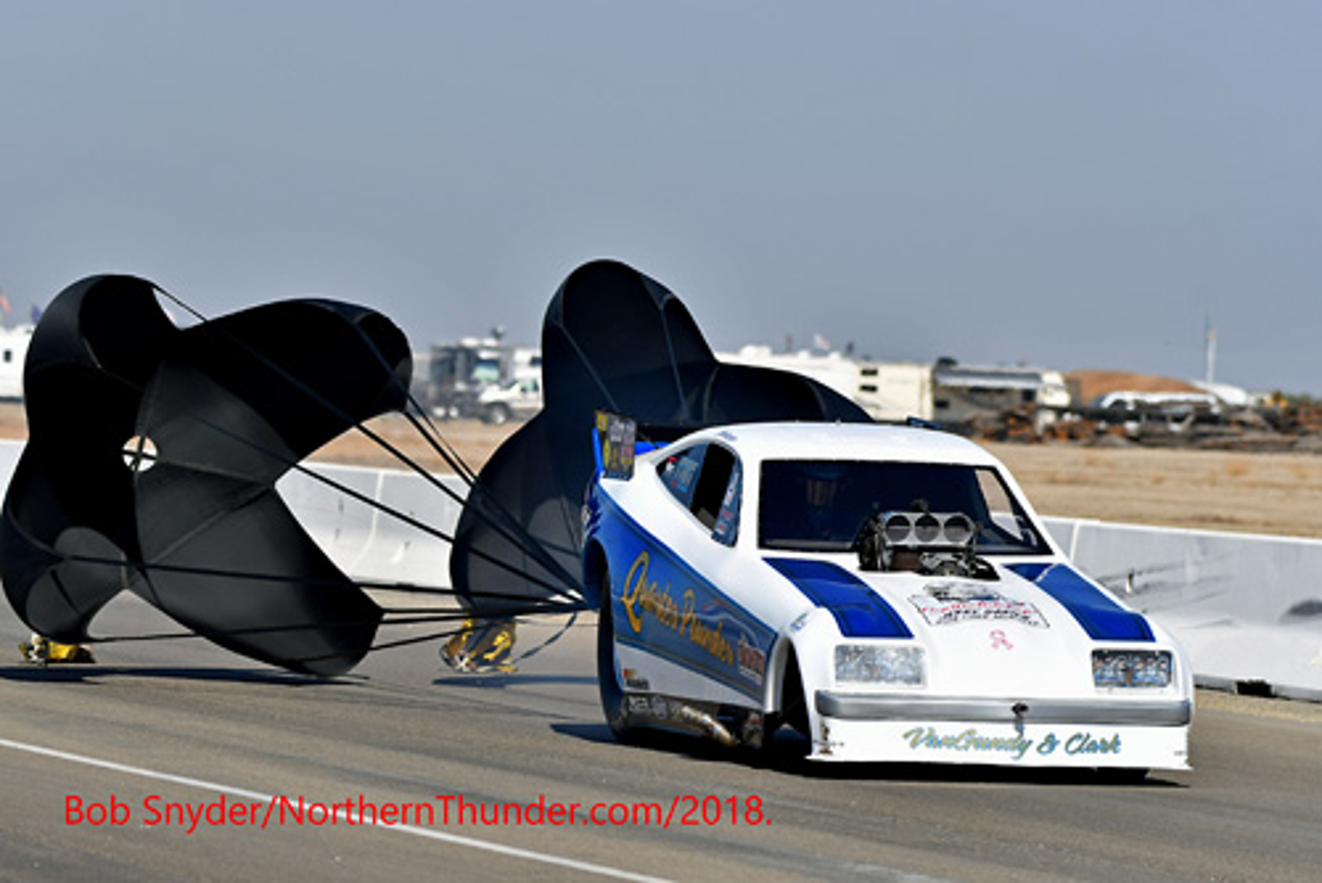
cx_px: 661
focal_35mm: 300
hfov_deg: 6.9
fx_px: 11023
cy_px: 442
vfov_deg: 4.6
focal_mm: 200
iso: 160
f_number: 5.6
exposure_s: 1/1250
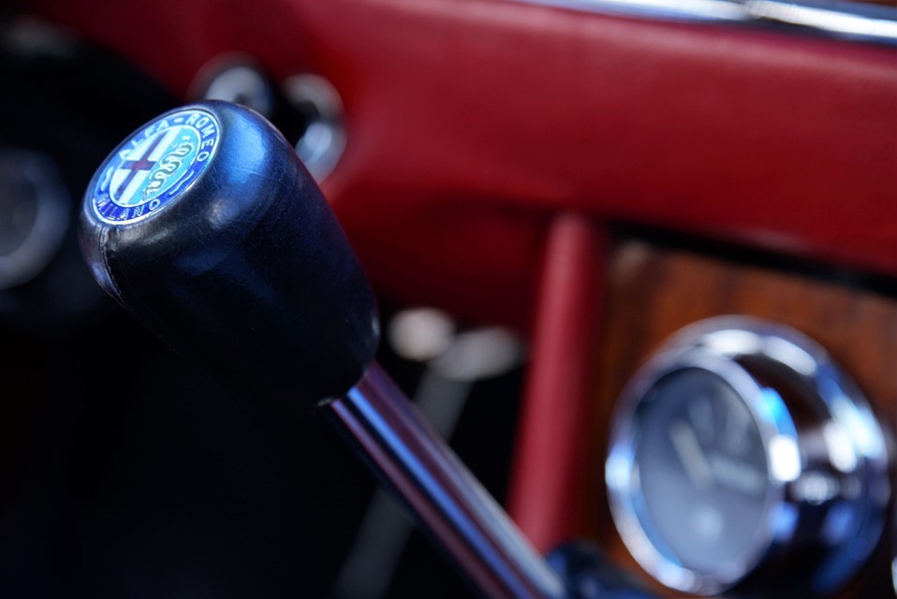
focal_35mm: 120
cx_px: 448
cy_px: 300
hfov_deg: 17.1
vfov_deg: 11.4
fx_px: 2992
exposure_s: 1/50
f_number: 5.6
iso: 320
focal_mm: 120
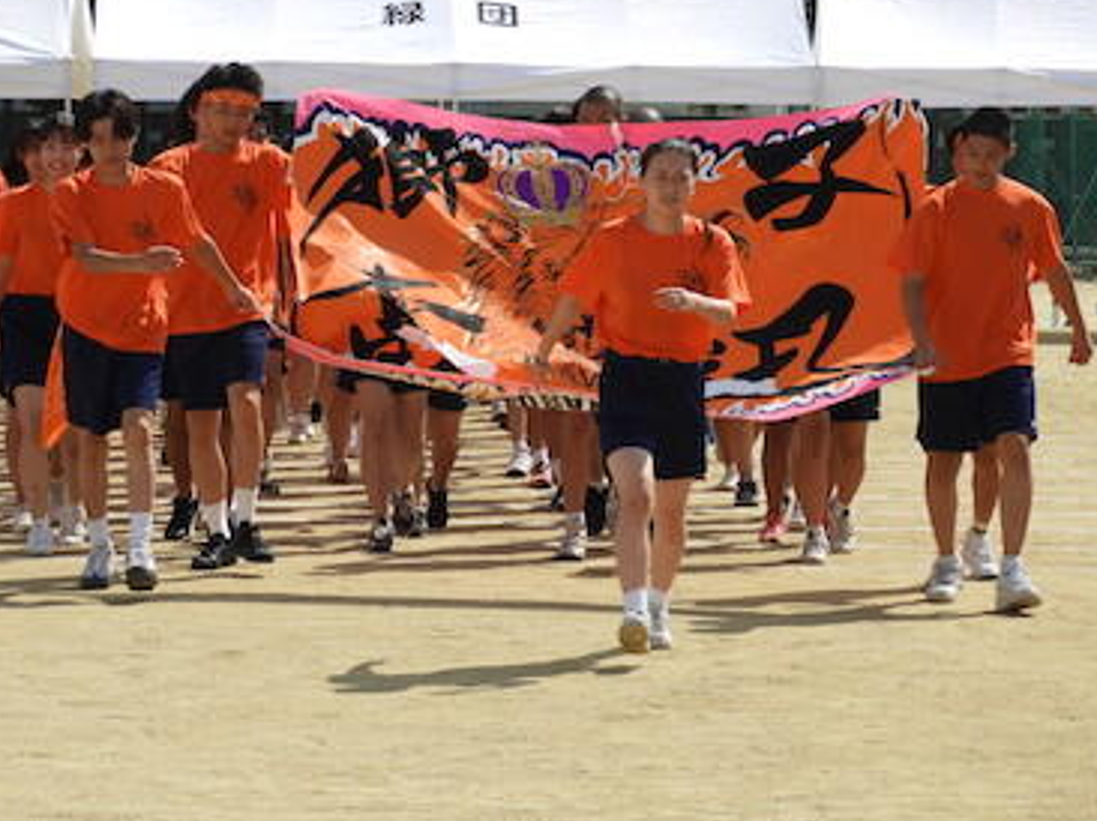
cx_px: 528
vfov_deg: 8.0
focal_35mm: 186
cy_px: 381
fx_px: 5891
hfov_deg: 10.6
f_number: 5.2
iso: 100
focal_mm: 30.5
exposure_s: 1/640
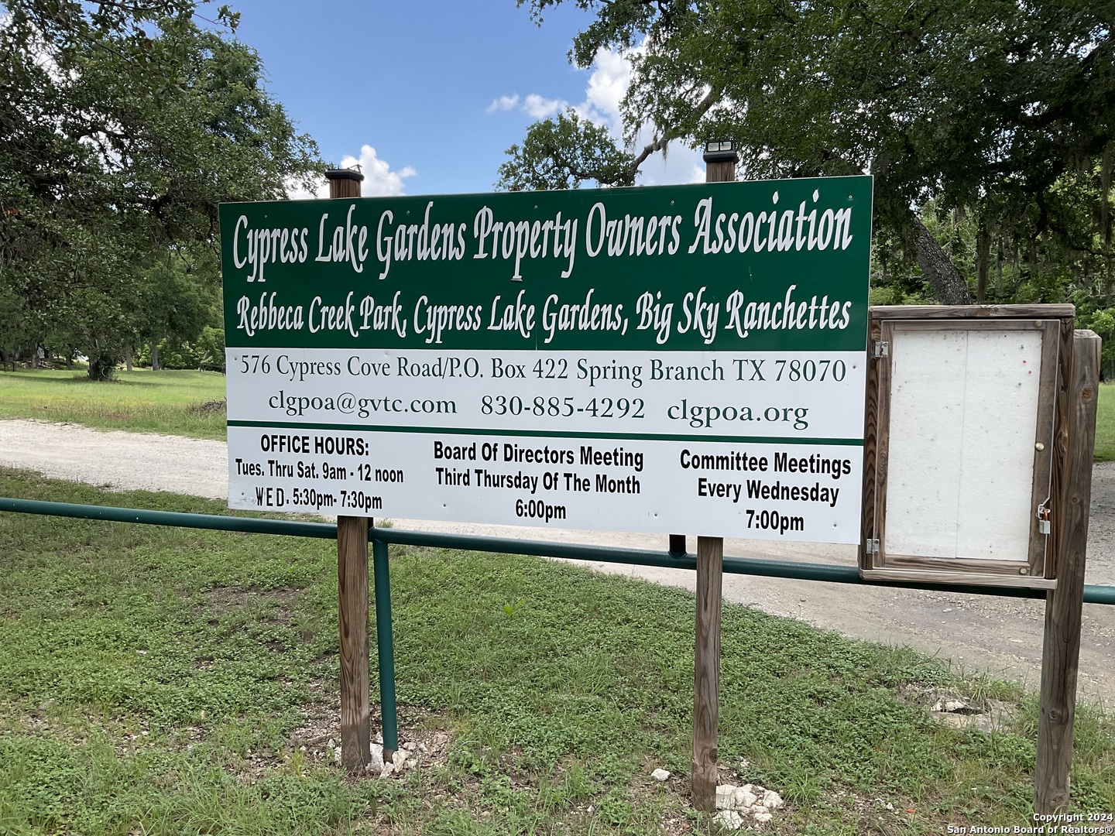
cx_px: 558
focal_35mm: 29
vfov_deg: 48.2
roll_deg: +2.0
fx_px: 934
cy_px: 418
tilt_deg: -4.1
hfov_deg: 61.7
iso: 16
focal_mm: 3
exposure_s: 1/642
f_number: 1.8
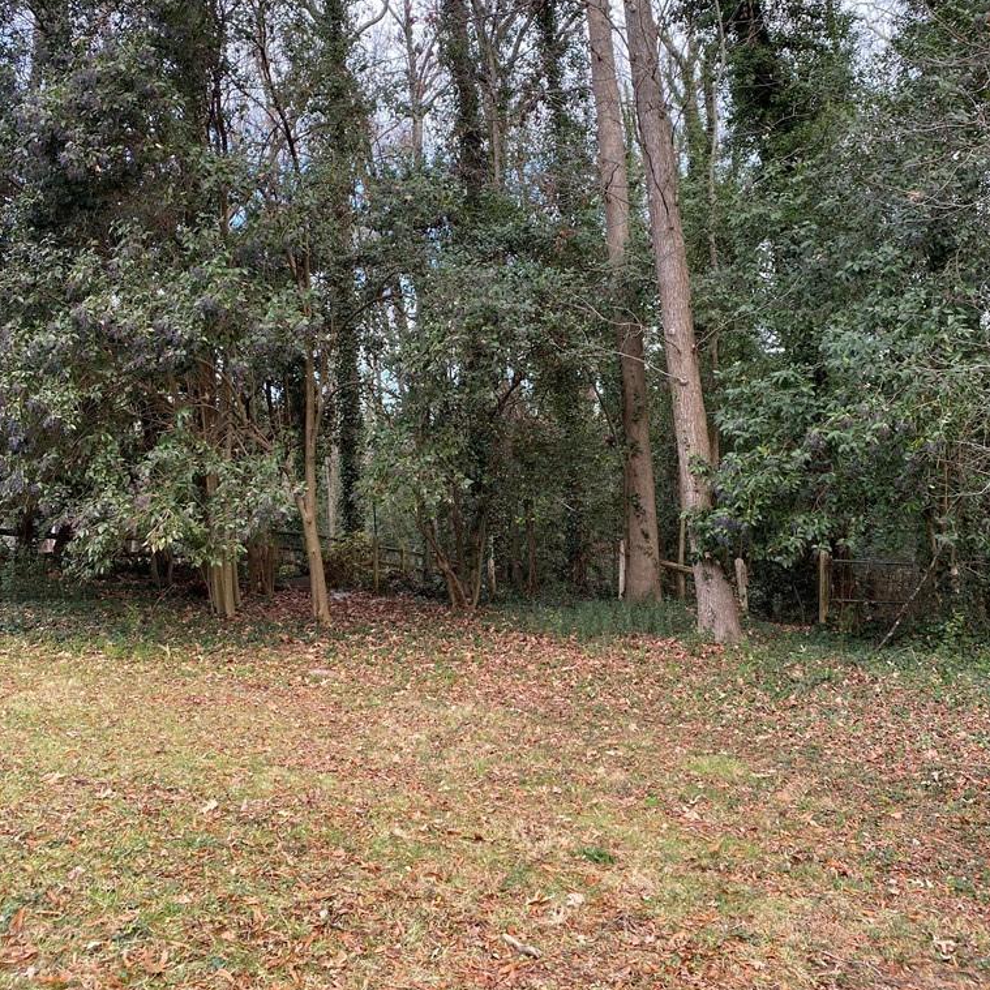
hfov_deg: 52.5
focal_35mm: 31
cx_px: 498
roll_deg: +1.7
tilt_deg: +3.9
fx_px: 1003
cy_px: 455
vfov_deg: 52.5
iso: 32
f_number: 1.8
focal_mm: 4.25
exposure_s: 1/175
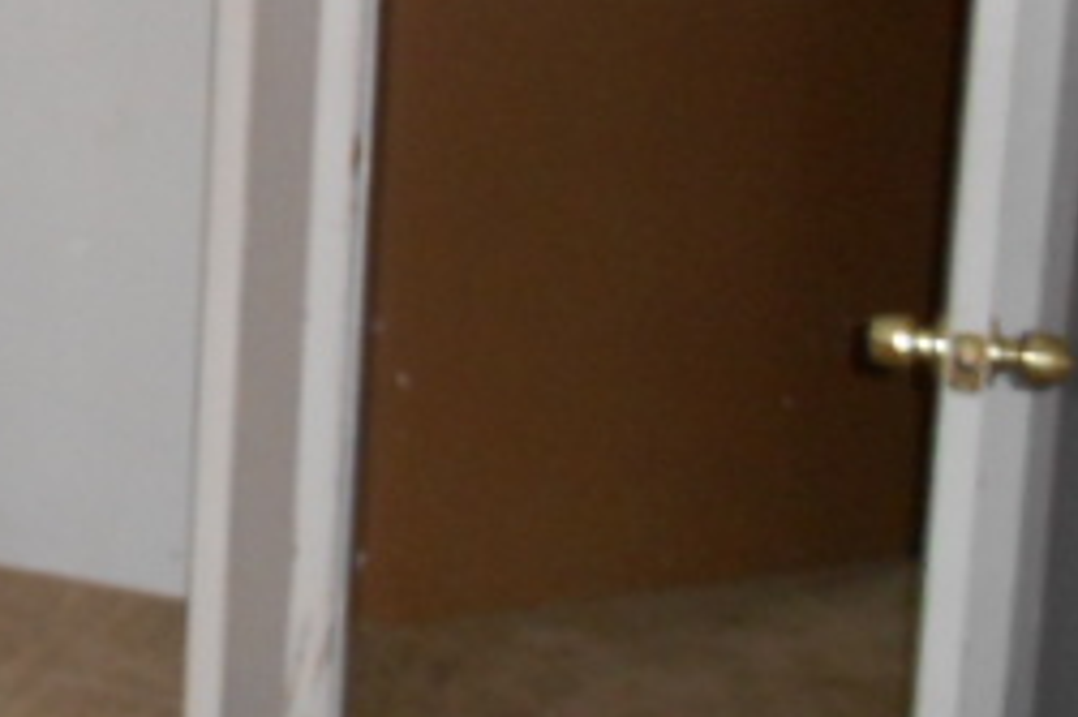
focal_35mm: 69
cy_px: 13
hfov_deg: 26.0
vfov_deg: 19.2
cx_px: -228
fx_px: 2065
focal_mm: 4.7
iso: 320
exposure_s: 1/25
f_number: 3.4
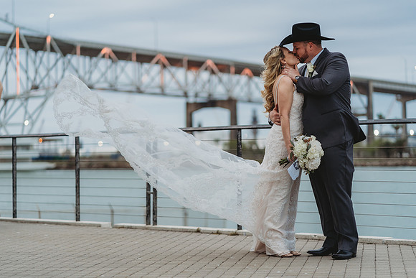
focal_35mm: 91
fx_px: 1056
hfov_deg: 22.3
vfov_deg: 15.0
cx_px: 208
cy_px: 139
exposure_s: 1/200
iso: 250
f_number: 2
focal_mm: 85
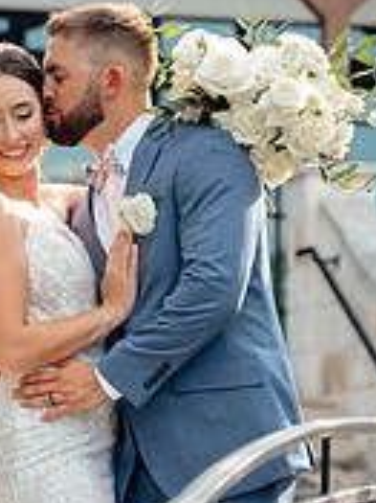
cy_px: 339
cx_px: 59
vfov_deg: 10.7
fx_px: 2683
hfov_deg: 8.0
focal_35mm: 185
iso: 125
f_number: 2.8
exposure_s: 1/400
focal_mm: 75
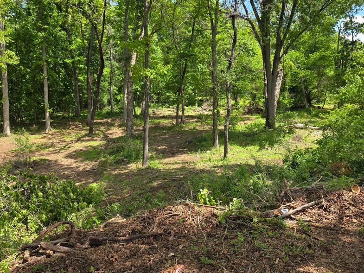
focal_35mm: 30
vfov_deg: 46.8
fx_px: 316
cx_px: 194
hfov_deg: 59.9
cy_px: 129
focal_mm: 6.3
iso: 80
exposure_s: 1/1829
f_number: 1.7
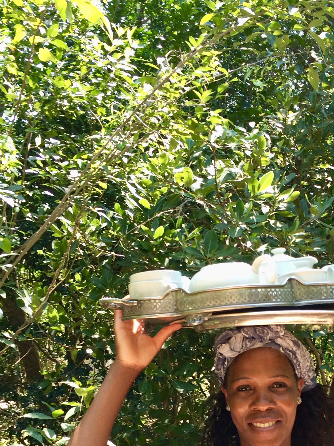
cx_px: 269
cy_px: 382
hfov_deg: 25.6
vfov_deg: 33.0
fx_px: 721
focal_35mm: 56
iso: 32
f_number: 2.2
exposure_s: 1/137
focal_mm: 4.12
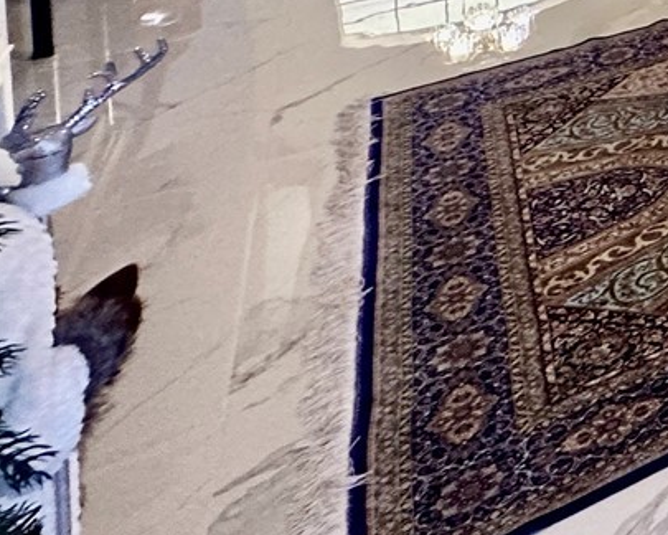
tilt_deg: -3.1
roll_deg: -1.7
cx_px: 1313
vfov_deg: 20.2
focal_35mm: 54
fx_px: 1068
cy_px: -429
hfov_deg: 19.7
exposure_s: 1/120
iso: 320
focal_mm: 2.22
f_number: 2.2
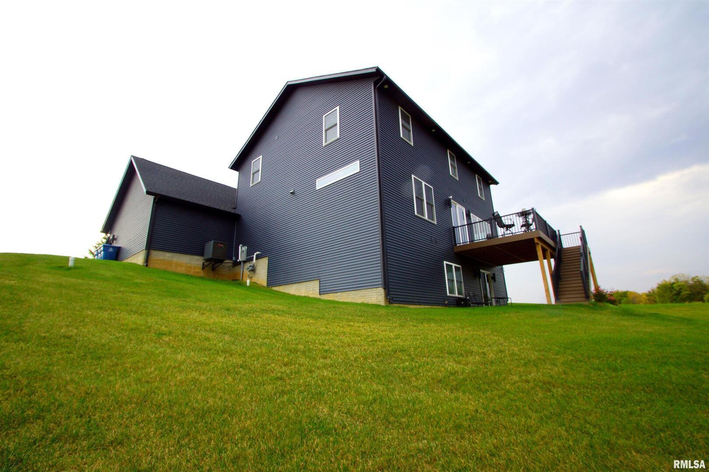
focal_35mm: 15
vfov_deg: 77.3
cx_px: 354
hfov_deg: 100.4
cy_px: 236
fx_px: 295
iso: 100
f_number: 9
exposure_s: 1/80
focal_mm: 10
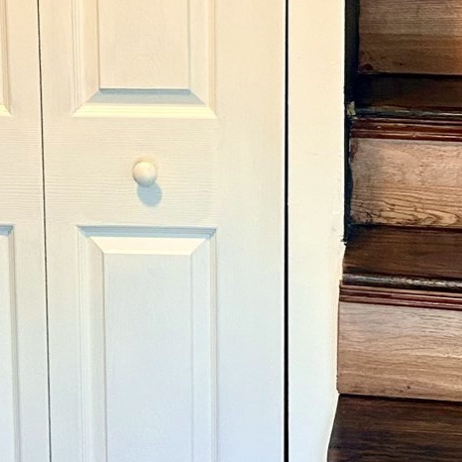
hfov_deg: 17.2
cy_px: 114
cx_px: 196
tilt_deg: -11.5
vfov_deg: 17.1
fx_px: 1525
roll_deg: +1.7
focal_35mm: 101
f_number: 1.5
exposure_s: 1/60
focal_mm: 5.7
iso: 250
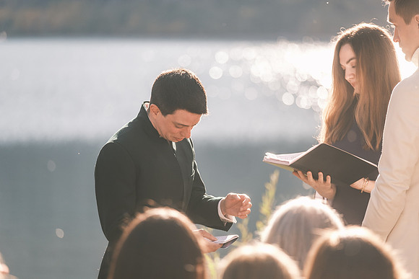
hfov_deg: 9.8
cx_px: 210
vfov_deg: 6.5
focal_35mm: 210
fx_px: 2445
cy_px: 140
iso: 200
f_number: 2.8
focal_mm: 140
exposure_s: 1/800
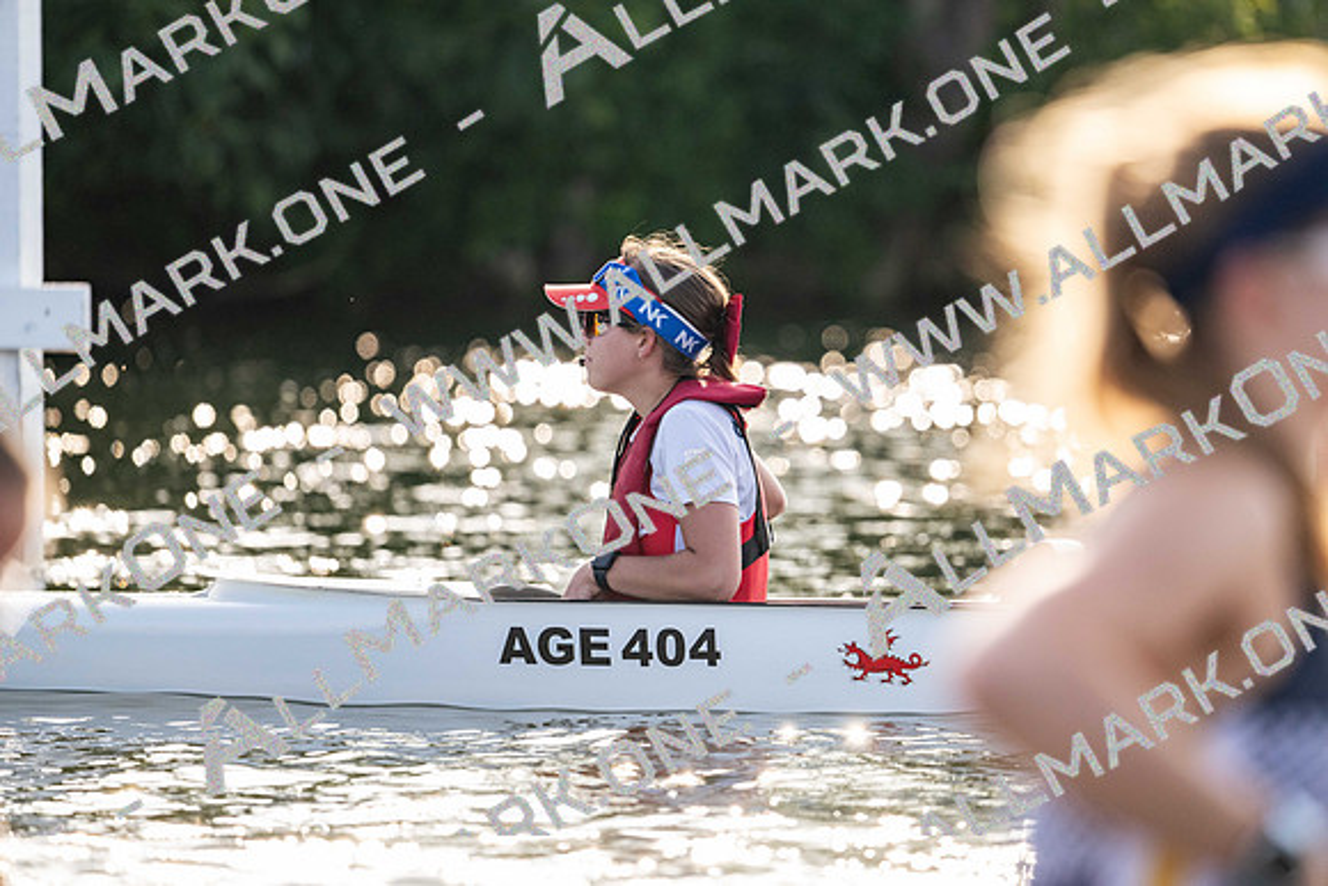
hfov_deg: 5.2
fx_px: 14758
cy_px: 443
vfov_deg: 3.4
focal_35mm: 400
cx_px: 664
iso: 1400
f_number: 4.5
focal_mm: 400
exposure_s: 1/2500
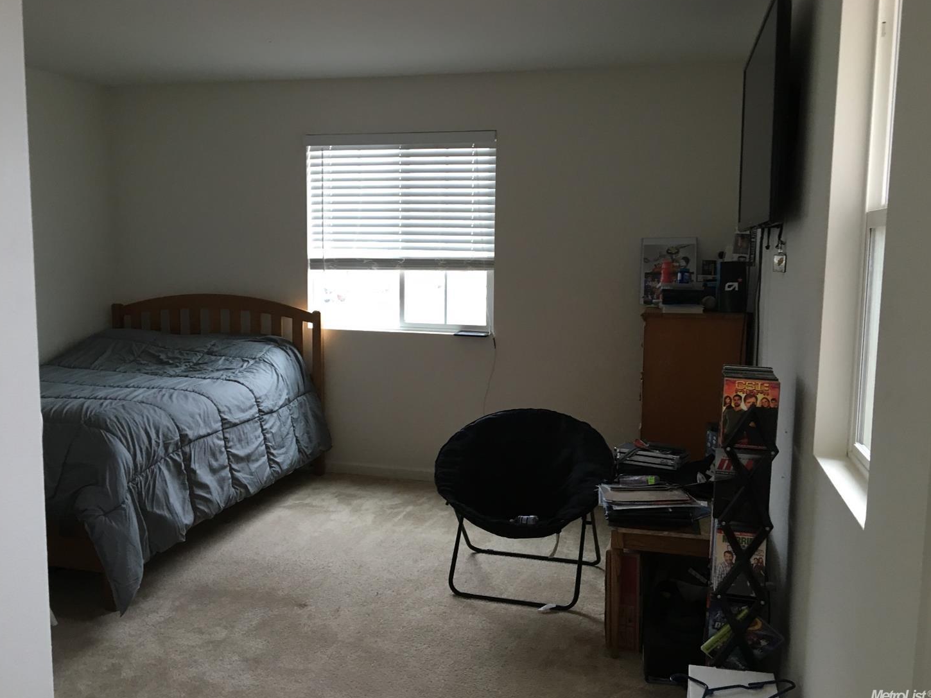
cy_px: 342
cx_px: 453
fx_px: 807
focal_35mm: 30
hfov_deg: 60.0
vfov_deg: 46.8
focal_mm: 4.15
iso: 80
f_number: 2.2
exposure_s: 1/30
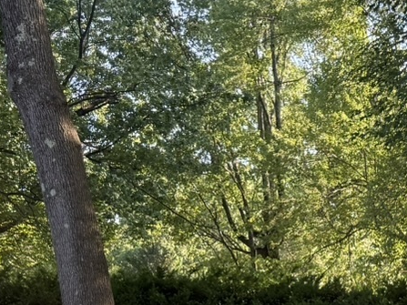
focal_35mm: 110
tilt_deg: +2.2
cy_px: 433
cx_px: 485
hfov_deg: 17.1
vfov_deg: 12.9
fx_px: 1293
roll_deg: +3.2
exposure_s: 1/367
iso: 100
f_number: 1.78
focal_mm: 6.76
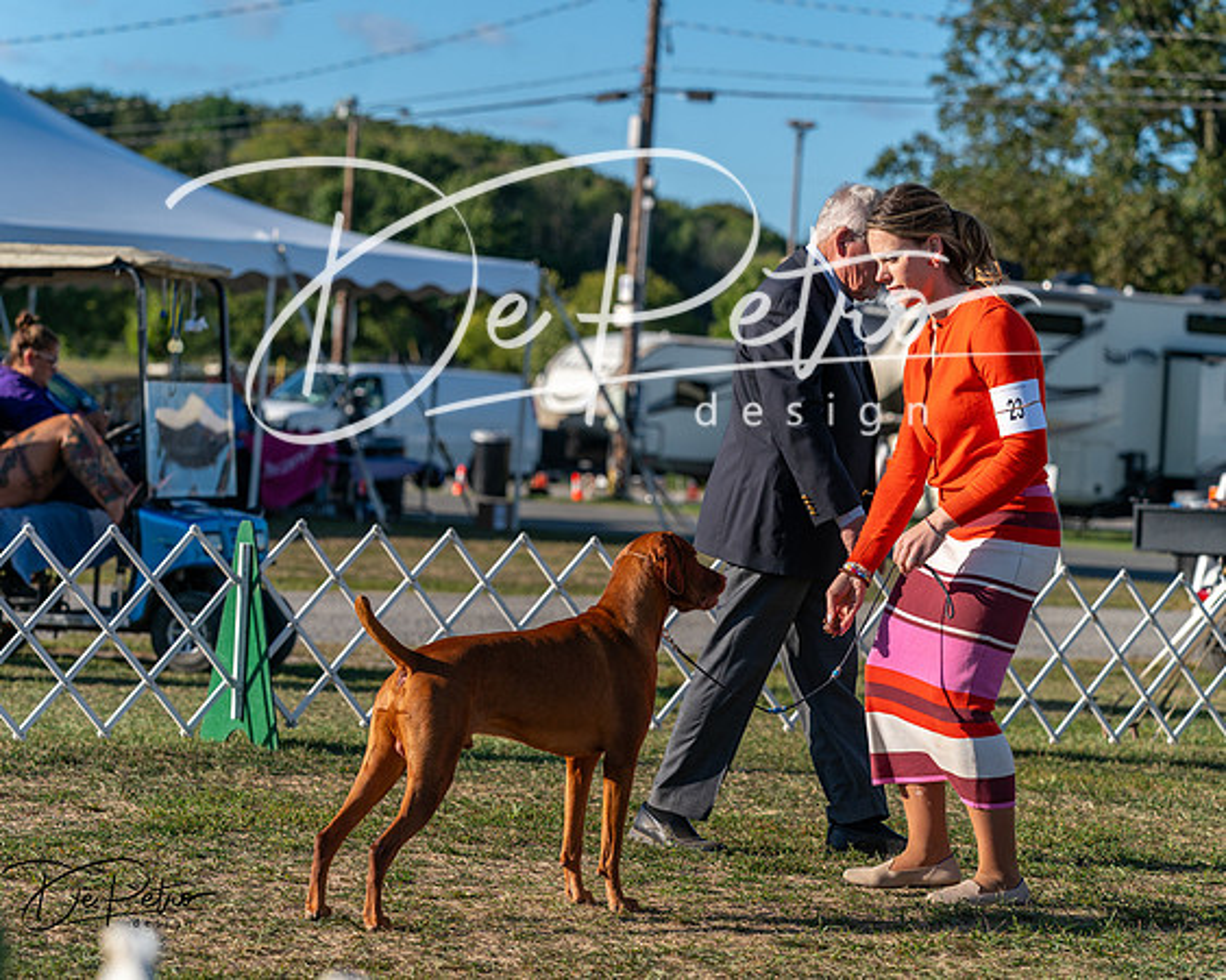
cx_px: 613
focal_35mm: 123
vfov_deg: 12.6
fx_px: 4453
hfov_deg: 15.7
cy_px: 490
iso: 125
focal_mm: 109
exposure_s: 1/1250
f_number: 4.5
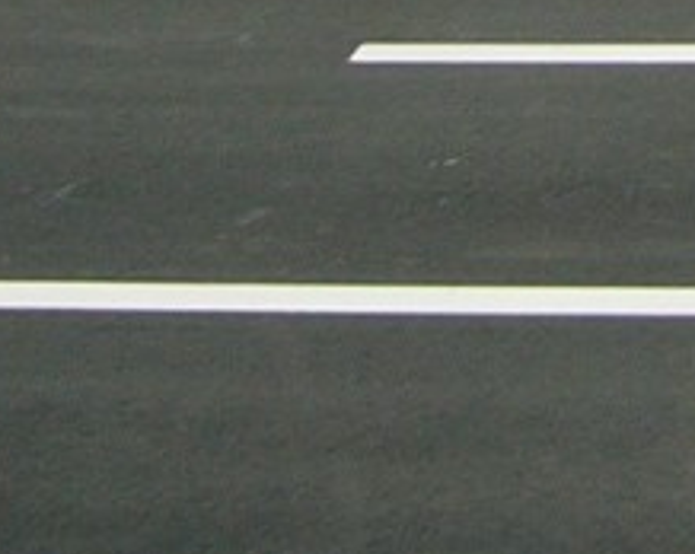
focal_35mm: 201
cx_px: 1030
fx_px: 4131
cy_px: -876
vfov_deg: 7.1
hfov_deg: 9.4
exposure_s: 1/320
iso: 50
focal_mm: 5.8
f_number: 2.8
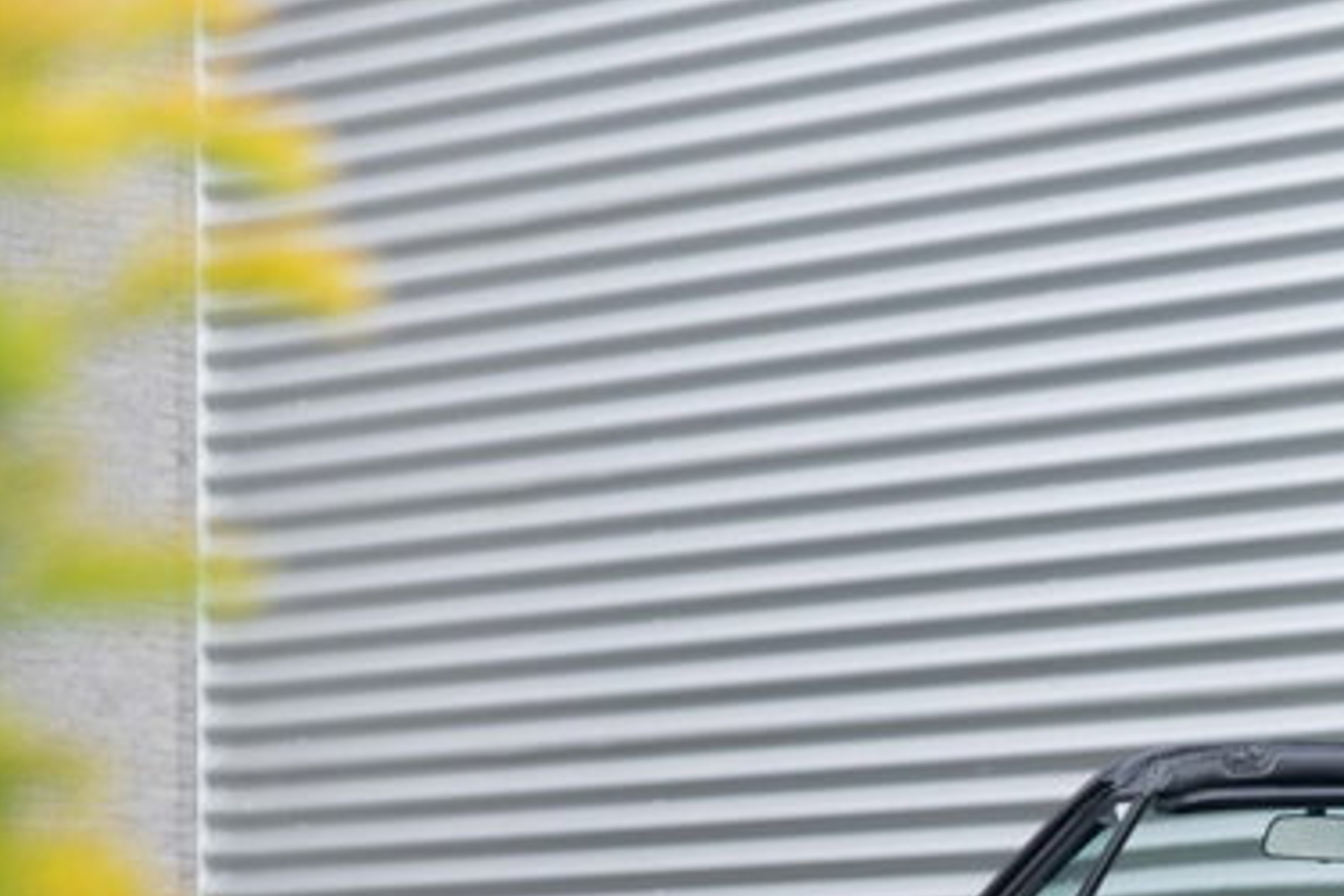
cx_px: 1484
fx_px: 5600
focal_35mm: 150
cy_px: 1023
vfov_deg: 9.1
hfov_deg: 13.4
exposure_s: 1/50
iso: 80
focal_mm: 55
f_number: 5
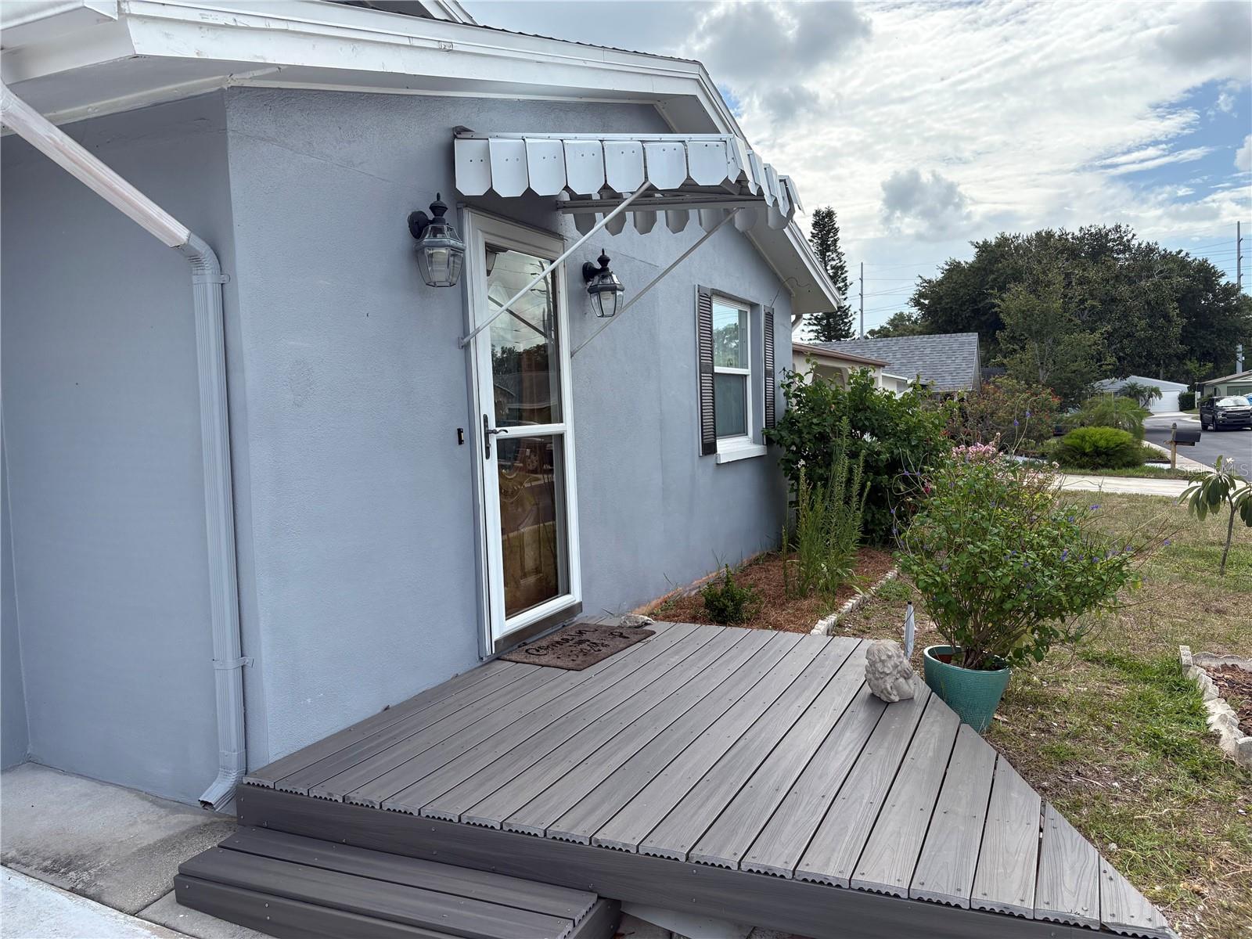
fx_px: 940
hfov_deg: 67.3
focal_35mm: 26
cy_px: 470
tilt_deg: -2.7
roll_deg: +2.5
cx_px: 626
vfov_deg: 53.1
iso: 64
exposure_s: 1/2364
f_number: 1.6
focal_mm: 5.96
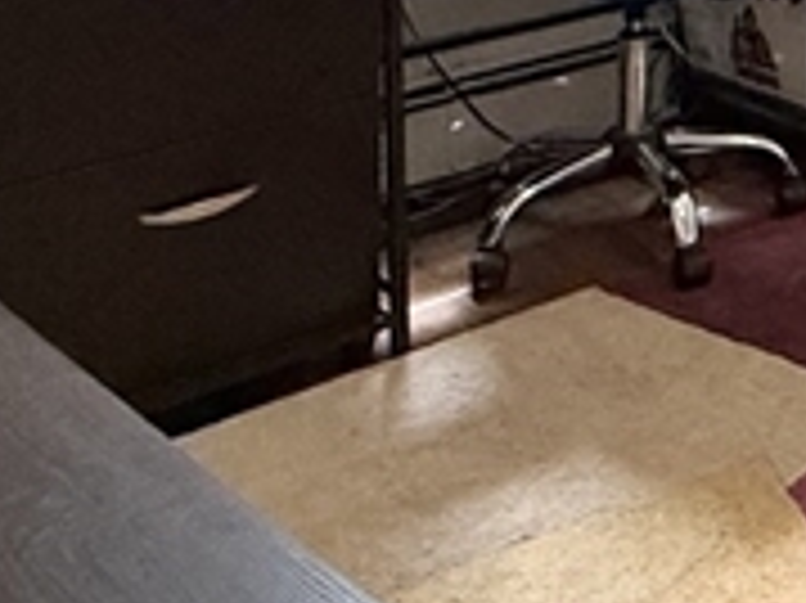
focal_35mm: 80
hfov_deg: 20.3
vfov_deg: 15.6
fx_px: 1861
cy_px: -508
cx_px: 1265
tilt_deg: +0.8
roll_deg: +0.2
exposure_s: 1/120
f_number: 2.2
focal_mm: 2.22
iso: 400
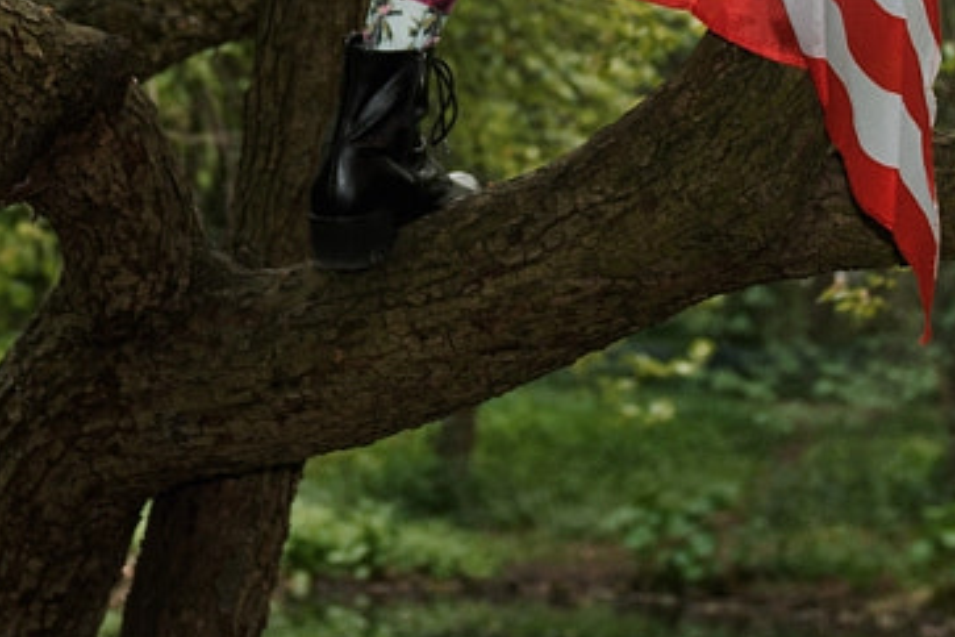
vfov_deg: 9.5
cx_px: 387
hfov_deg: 14.5
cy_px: -240
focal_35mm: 141
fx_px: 3740
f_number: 2.8
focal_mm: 32
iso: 100
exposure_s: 1/160
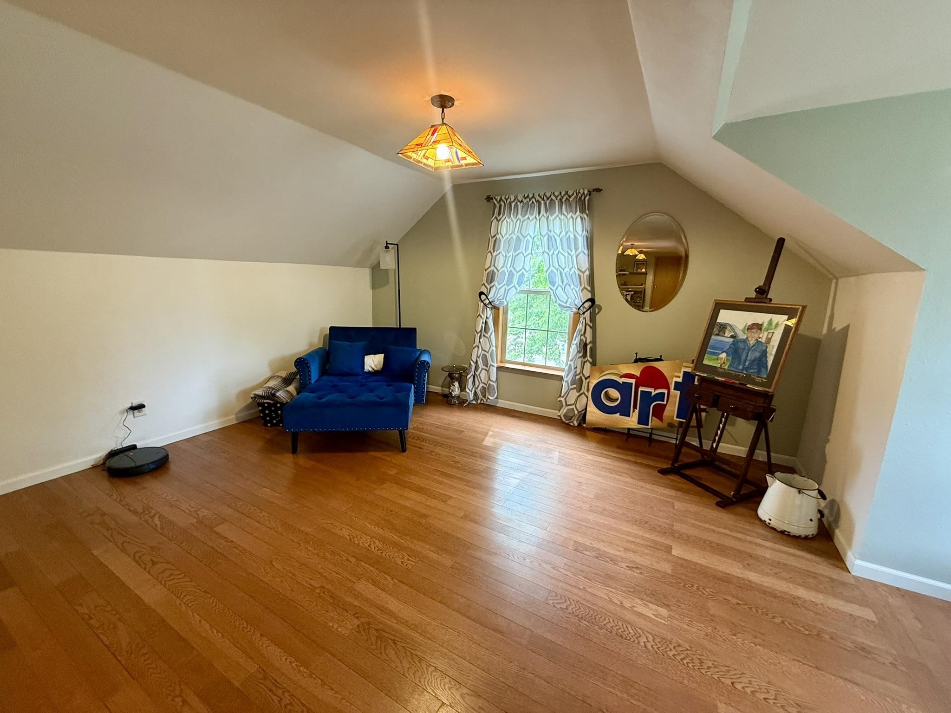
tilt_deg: -10.3
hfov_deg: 102.1
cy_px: 356
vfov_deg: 85.7
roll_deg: -1.9
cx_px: 476
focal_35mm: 14
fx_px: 385
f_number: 2.2
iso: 250
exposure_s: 1/60
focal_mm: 2.22
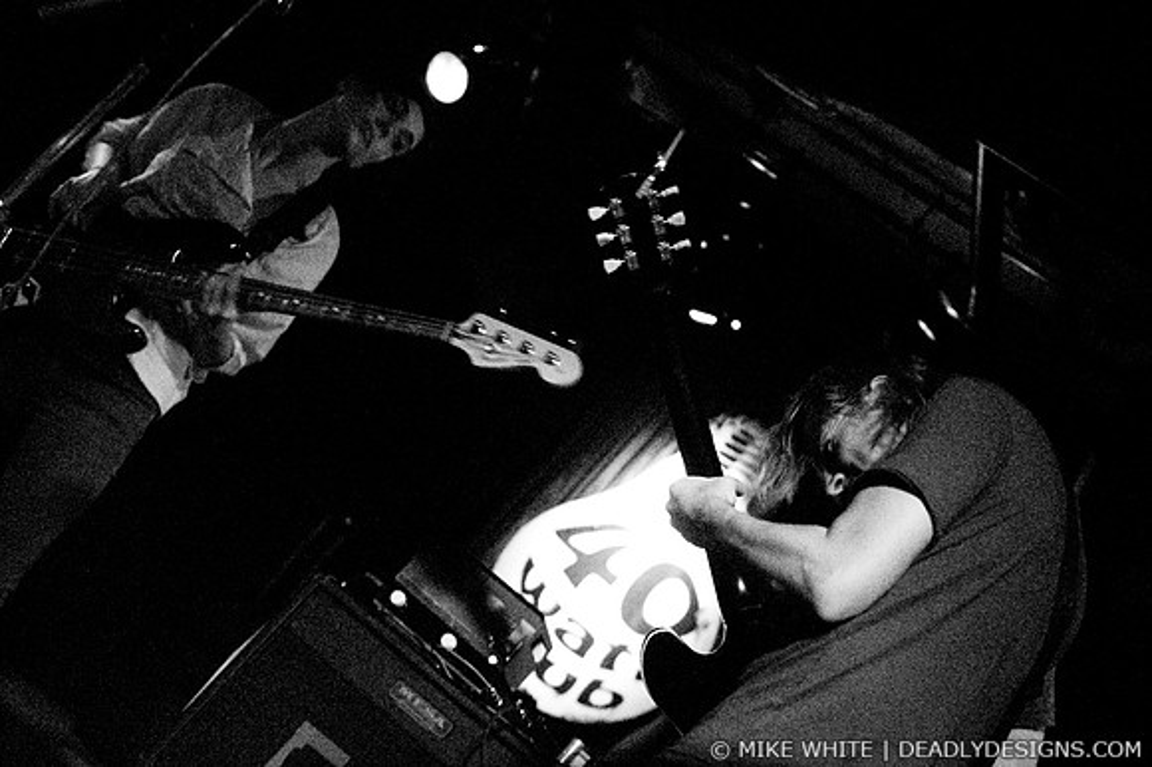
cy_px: 384
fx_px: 1919
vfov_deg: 22.6
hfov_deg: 33.4
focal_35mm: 60
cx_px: 576
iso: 1600
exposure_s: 1/60
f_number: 2.8
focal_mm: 40
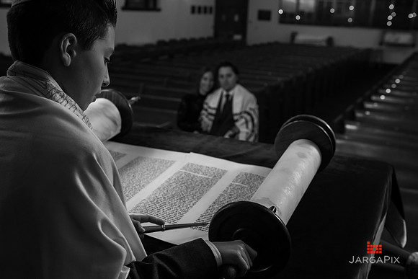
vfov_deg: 28.1
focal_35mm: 48
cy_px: 140
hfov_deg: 41.1
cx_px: 209
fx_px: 557
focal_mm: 48
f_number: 5.6
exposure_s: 1/125
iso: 1600
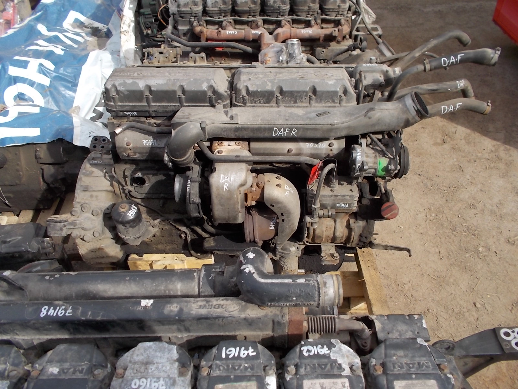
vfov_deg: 48.2
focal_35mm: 29
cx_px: 259
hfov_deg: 61.7
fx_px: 434
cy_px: 194
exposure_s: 1/500
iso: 80
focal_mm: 4.1
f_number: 3.3
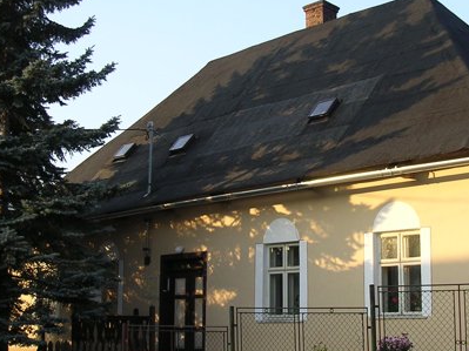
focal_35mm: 61
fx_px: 826
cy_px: 173
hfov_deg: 31.6
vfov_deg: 24.0
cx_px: 270
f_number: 2.8
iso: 100
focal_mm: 5.8
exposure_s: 1/250
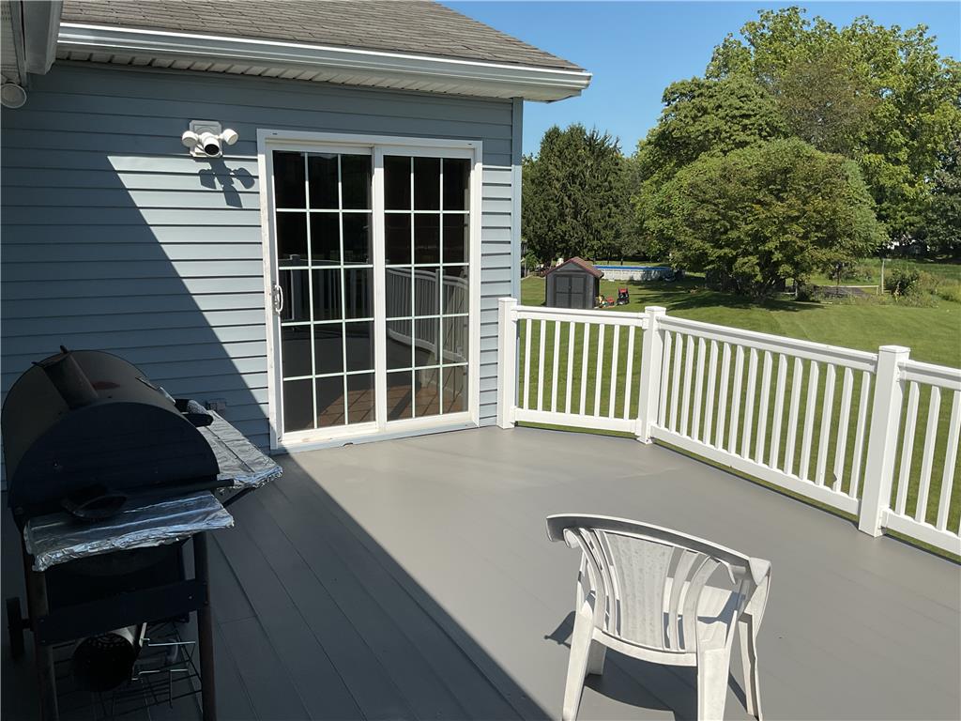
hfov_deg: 61.7
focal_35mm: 29
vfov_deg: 48.2
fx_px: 805
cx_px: 480
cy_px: 360
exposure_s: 1/3125
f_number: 1.8
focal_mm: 3
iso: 16
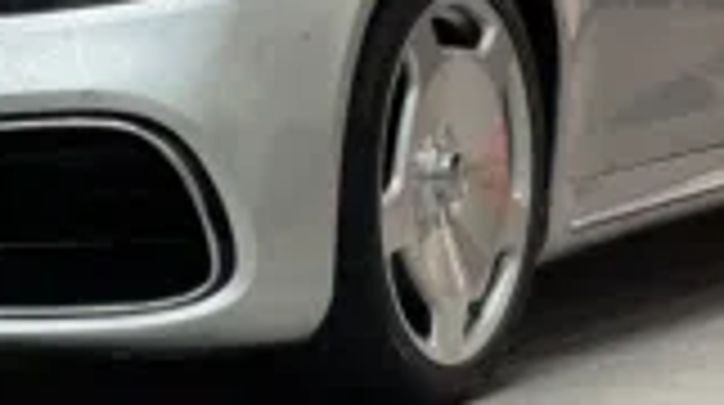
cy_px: -207
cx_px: 499
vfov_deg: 5.7
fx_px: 4006
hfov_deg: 10.3
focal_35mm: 209
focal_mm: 9
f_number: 2.8
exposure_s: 1/62
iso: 200
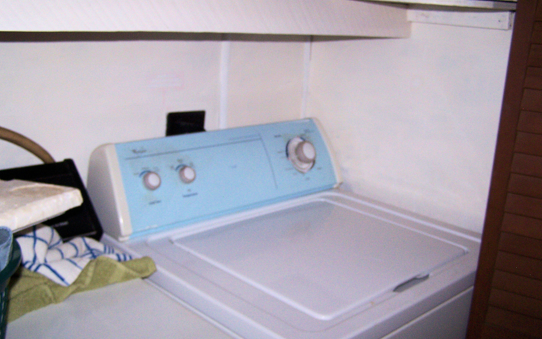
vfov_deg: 31.2
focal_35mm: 41
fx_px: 606
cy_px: 176
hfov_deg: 48.2
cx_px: 276
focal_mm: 6.3
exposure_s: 1/60
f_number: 2.8
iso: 140
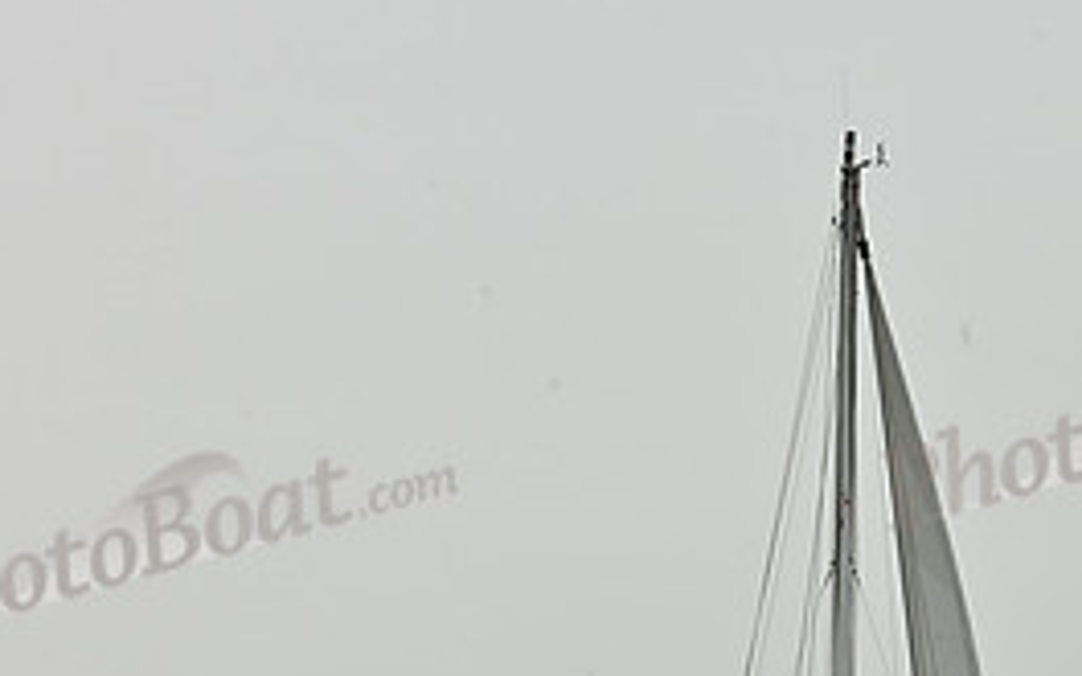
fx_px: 4630
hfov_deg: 13.3
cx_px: 670
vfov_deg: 8.2
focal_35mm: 157
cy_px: 1073
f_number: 16
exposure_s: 1/800
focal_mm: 70
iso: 320
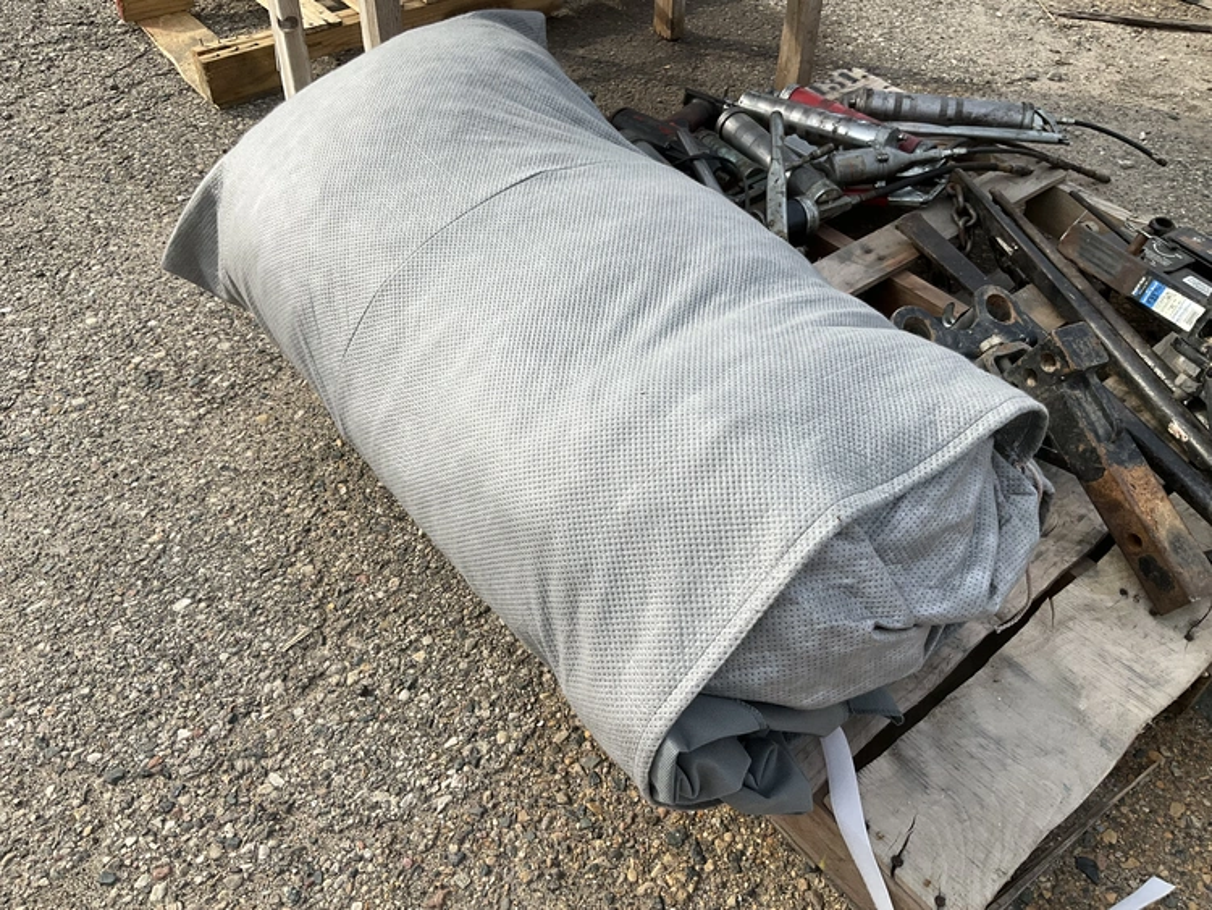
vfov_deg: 48.3
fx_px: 1016
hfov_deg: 61.6
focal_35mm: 29
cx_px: 606
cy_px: 455
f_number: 1.8
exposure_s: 1/1121
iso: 25
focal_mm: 3
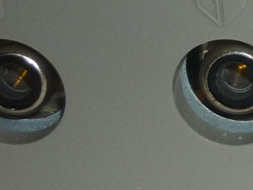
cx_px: 581
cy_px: 105
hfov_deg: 9.3
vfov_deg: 7.7
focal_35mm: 192
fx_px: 1403
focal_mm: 5.5
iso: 100
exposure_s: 1/30
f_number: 2.8
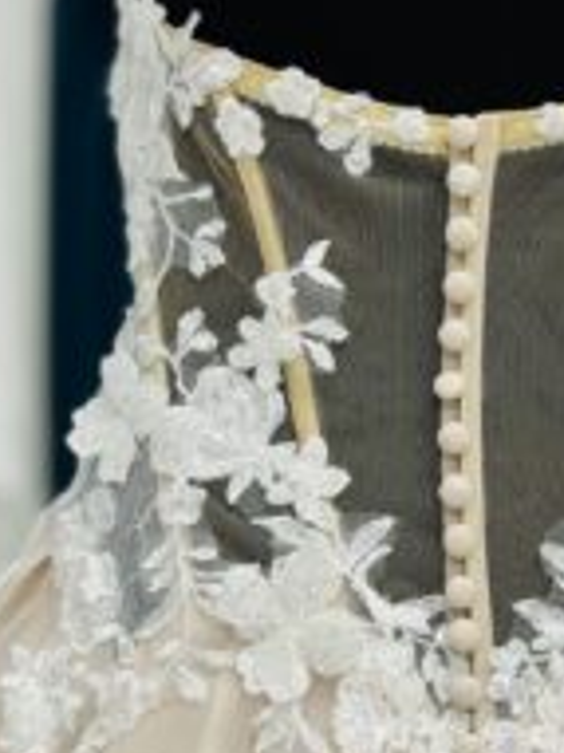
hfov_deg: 24.8
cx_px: 450
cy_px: 420
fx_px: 1261
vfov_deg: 33.2
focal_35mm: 58
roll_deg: +1.0
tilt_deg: -9.8
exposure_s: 1/100
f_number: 1.6
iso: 64
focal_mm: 5.1
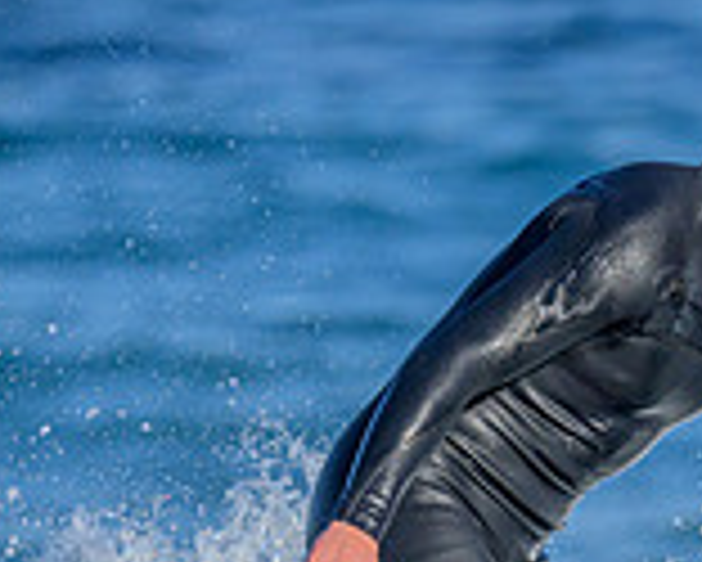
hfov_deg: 0.6
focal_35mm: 3515
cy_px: 734
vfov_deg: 0.4
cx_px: 828
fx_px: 73075
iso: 250
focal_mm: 800
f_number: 6.3
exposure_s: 1/2000
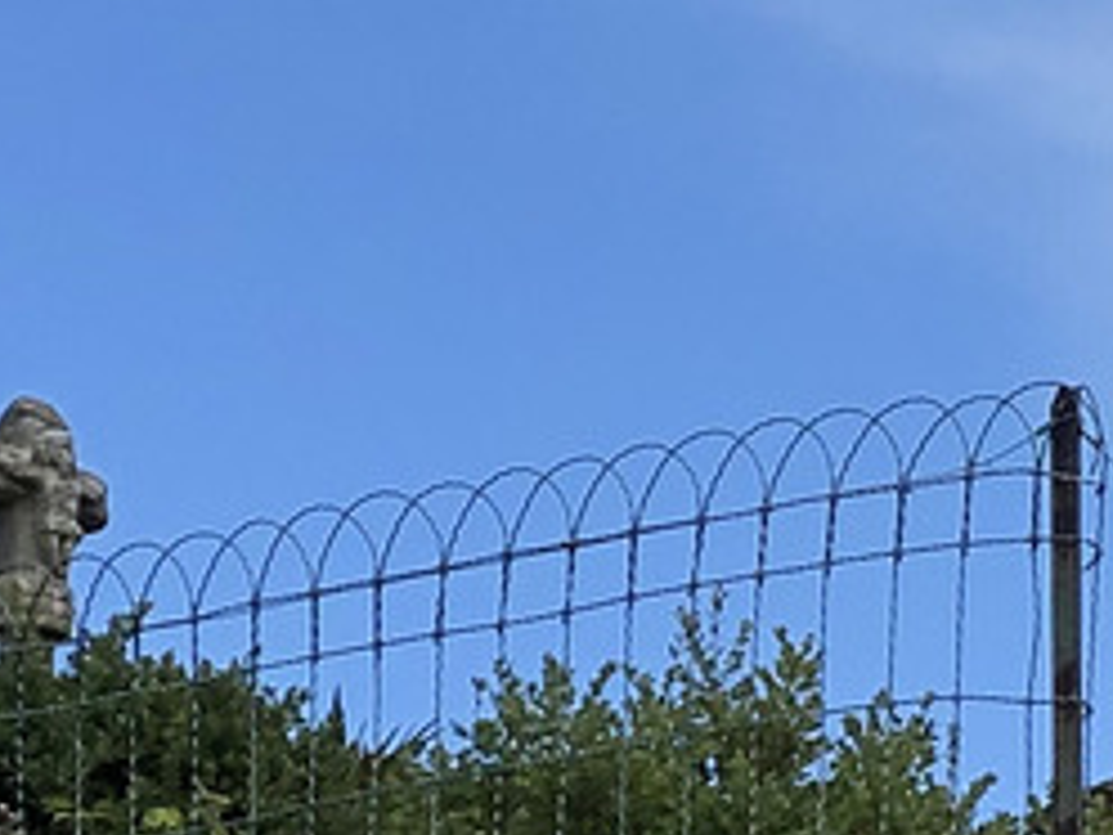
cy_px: 606
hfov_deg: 5.7
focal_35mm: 335
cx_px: 2800
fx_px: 10771
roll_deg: +3.2
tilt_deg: +12.9
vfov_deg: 4.4
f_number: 2.4
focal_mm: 6
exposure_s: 1/883
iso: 16
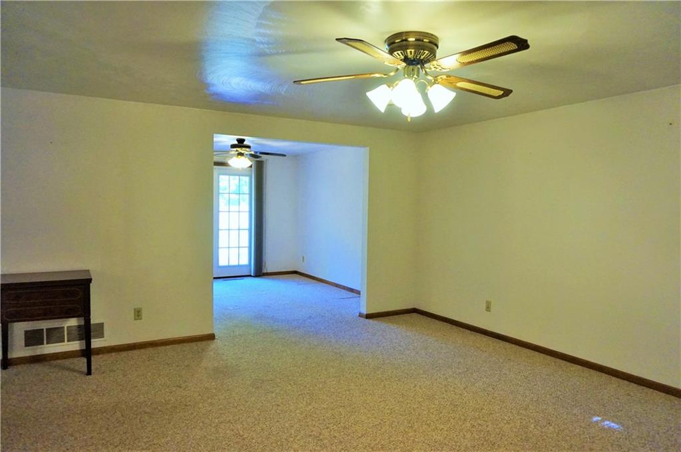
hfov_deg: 73.8
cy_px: 226
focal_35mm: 24
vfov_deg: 53.0
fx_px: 453
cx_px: 340
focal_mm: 16
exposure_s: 1/160
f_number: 4
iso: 1250
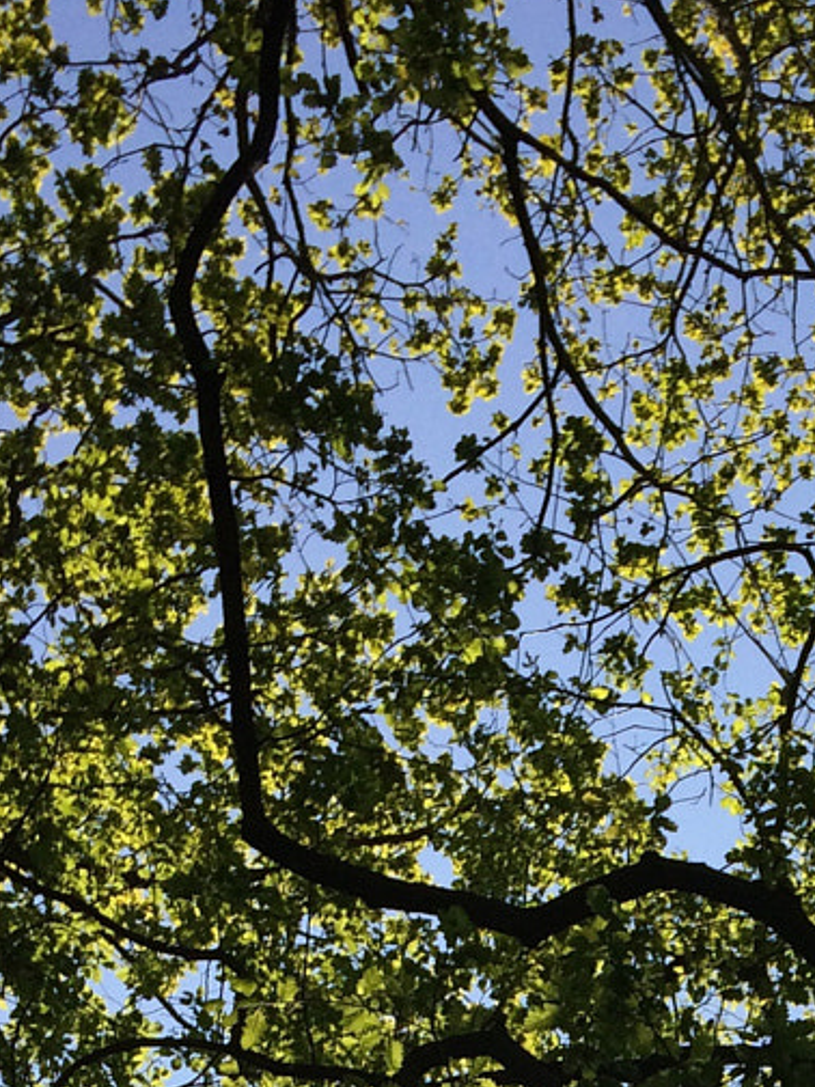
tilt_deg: +60.5
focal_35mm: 92
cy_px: 1557
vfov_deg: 19.1
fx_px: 2888
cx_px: 841
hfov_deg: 15.7
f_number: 2.2
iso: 32
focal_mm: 4.15
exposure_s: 1/3165
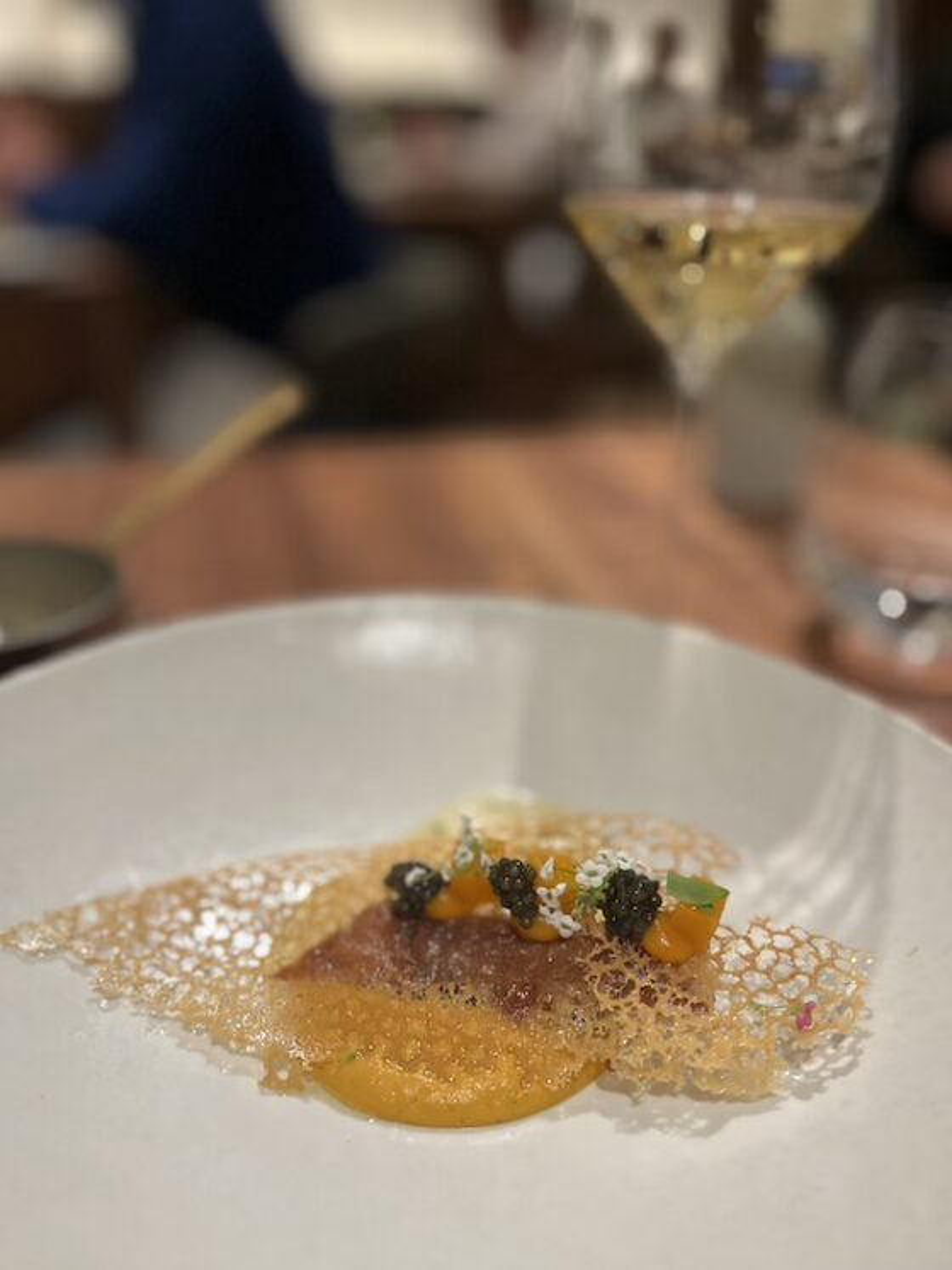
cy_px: 635
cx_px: 476
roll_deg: -2.8
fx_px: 954
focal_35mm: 26
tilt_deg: -28.4
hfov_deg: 53.1
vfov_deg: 67.3
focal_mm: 5.1
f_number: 1.6
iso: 250
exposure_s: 1/59
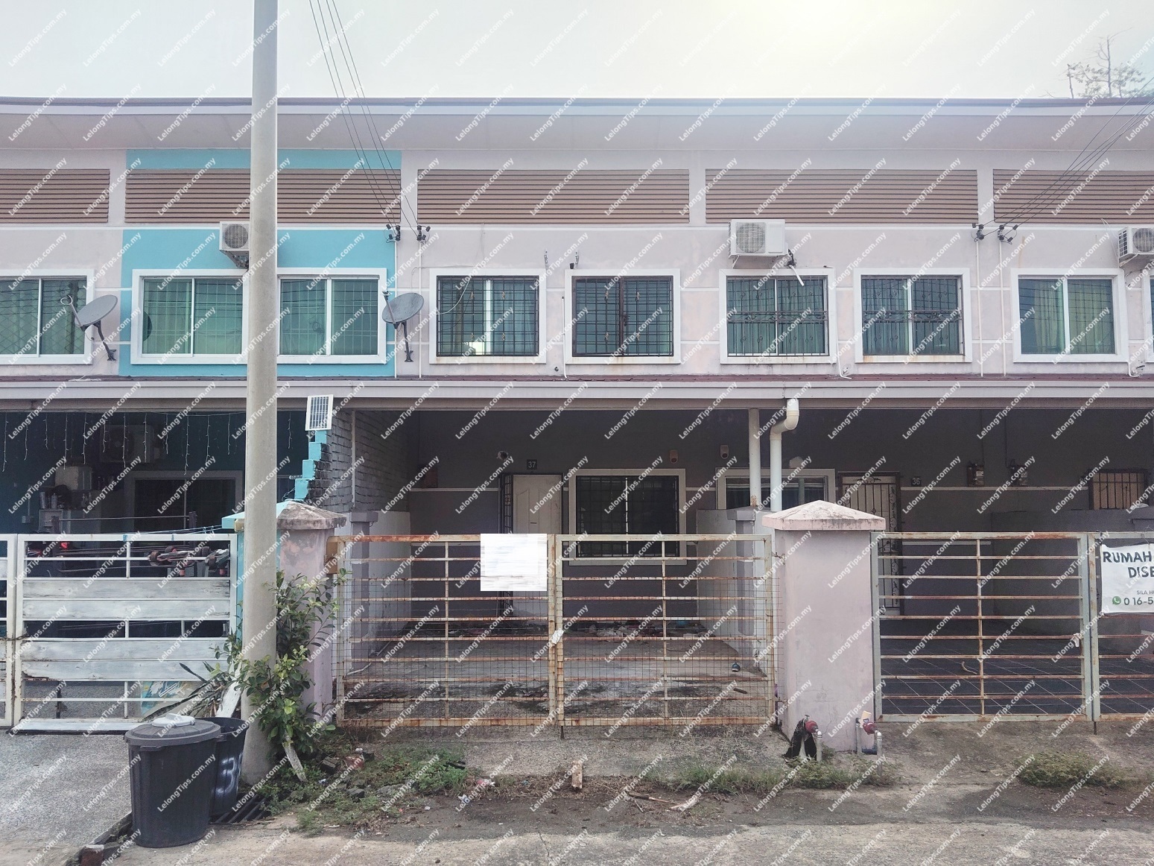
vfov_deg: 54.9
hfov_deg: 69.4
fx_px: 833
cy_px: 433
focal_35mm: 25
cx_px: 577
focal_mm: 4.15
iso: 100
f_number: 1.8
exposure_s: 1/1340
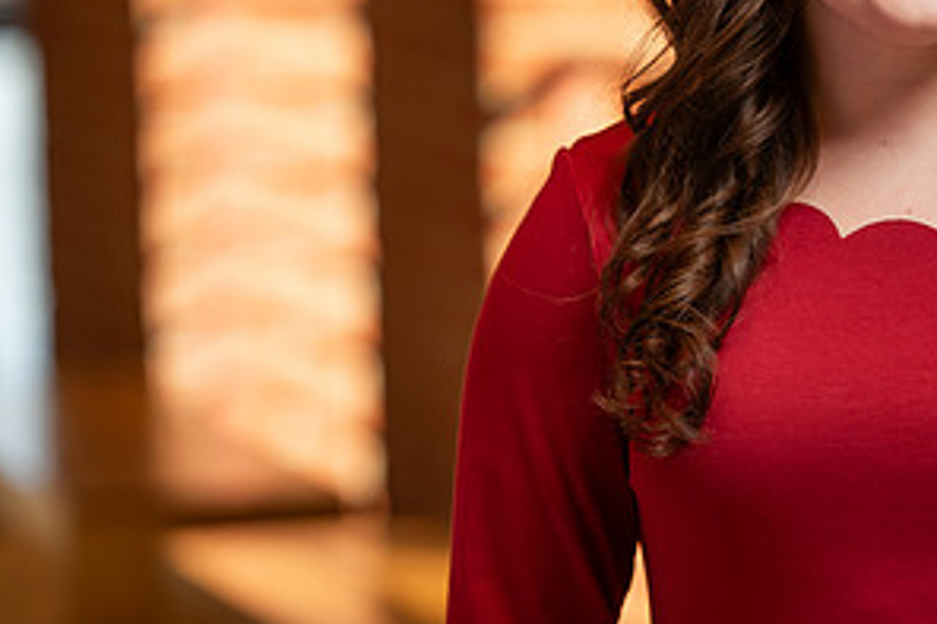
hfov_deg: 6.6
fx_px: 8168
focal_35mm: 314
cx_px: 753
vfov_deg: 4.4
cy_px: 116
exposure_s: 1/250
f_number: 3.2
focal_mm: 160
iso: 250
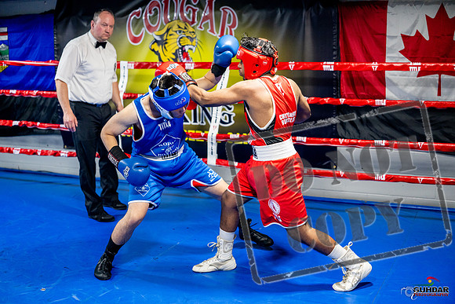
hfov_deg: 39.6
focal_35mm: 50
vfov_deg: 27.0
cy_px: 152
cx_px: 228
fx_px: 632
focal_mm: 50
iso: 4000
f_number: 2
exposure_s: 1/800
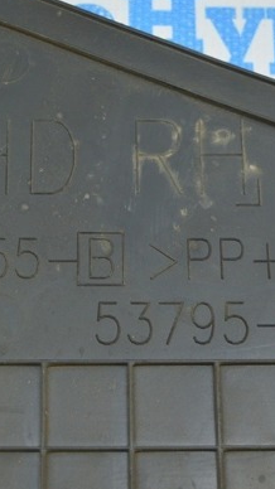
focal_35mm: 88
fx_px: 1142
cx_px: 90
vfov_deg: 24.2
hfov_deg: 13.7
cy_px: 251
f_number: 4.5
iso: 400
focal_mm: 34
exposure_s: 1/50
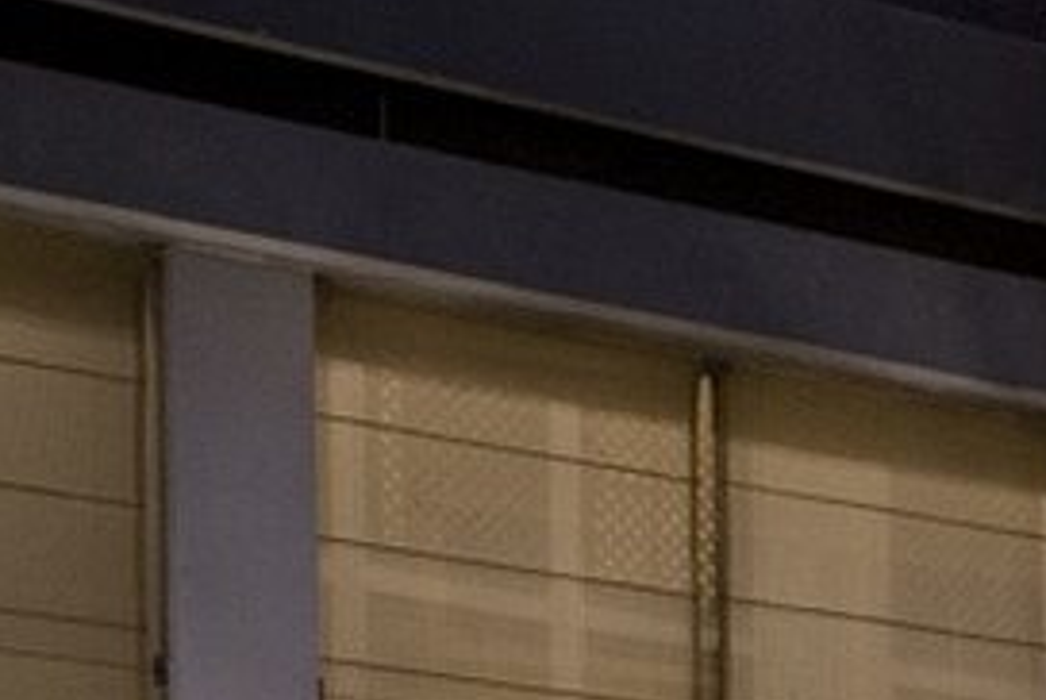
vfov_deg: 14.3
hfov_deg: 15.2
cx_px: 2354
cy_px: 823
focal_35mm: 93
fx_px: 2705
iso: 400
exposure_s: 1/2
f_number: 9
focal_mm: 14
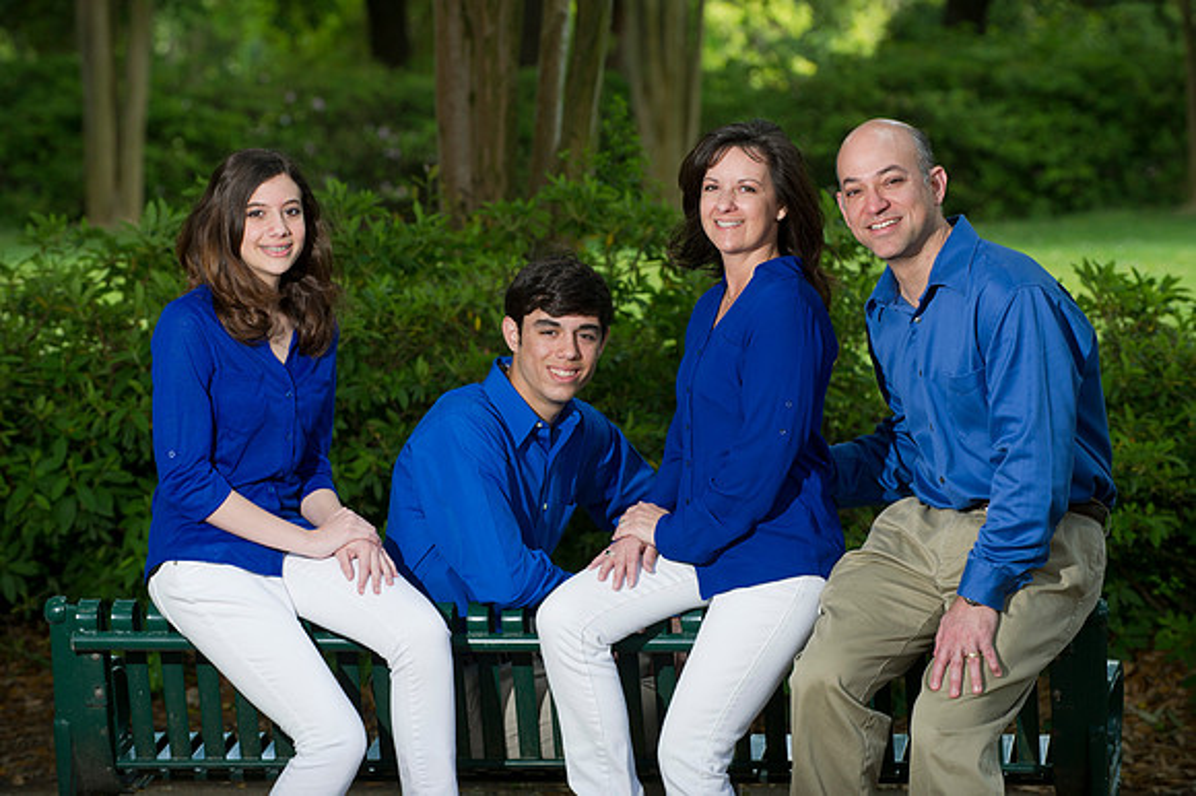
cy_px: 398
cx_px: 598
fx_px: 4980
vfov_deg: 9.1
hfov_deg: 13.7
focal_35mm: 150
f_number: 5
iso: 320
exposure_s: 1/200
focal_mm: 150
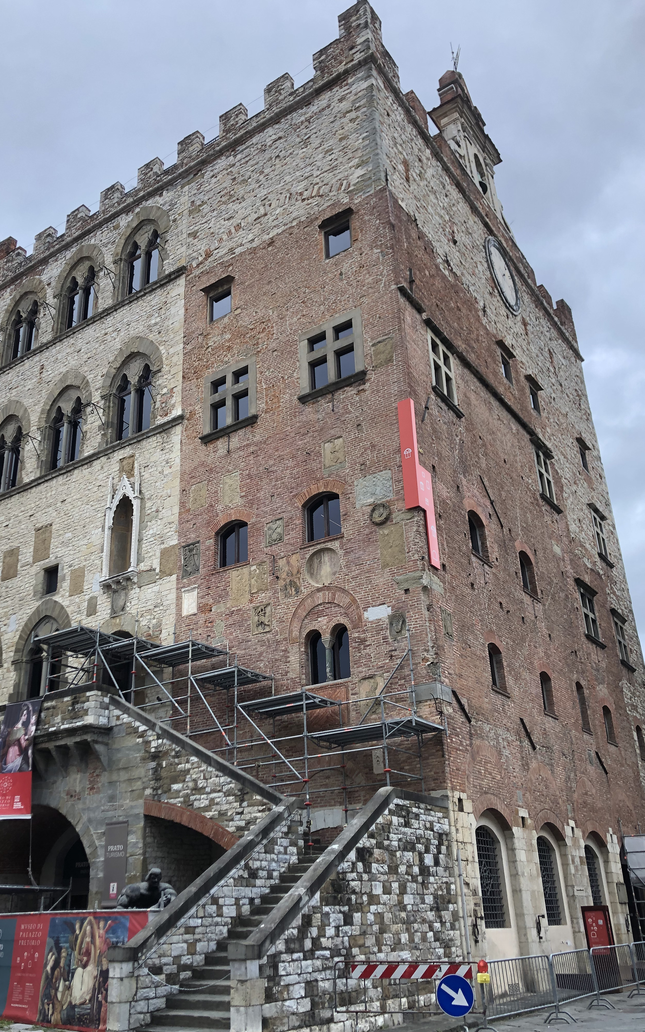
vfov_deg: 62.9
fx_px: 844
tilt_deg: +24.8
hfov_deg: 41.8
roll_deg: +2.1
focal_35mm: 30
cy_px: 519
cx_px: 291
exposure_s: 1/223
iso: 20
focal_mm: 4
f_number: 1.8
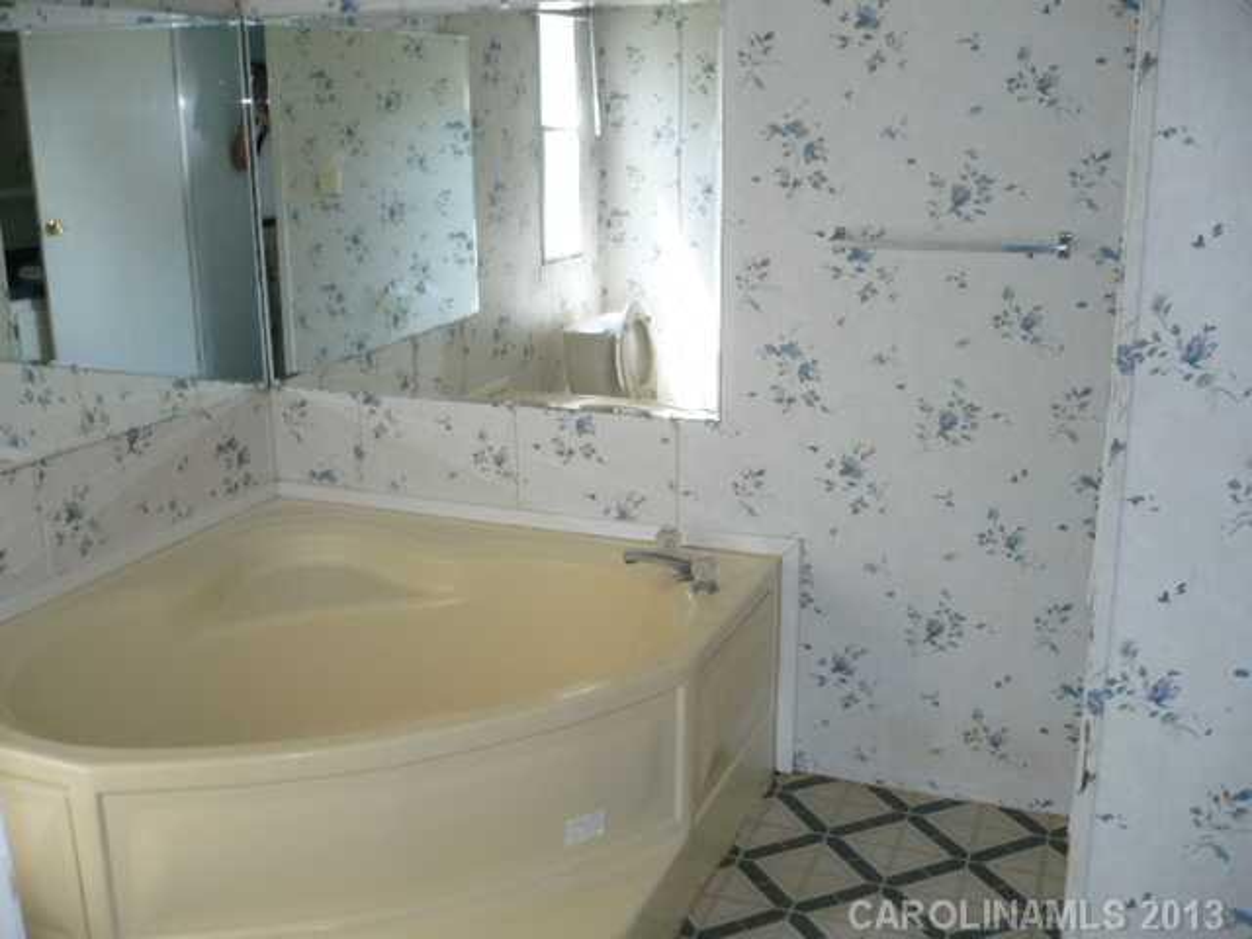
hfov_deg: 52.6
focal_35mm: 35
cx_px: 626
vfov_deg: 40.7
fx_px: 1266
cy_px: 470
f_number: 2.8
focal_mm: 5.8
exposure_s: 1/50
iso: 100
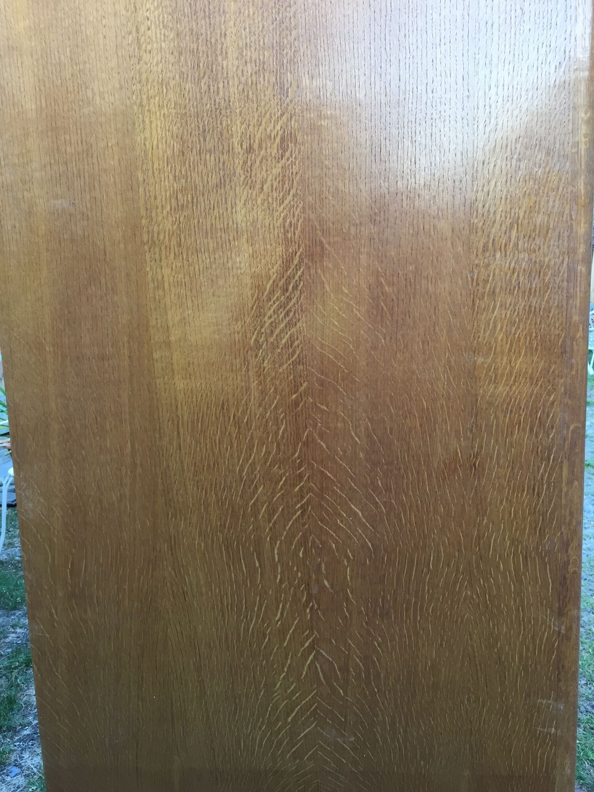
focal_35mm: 29
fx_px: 664
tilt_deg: -9.0
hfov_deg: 48.2
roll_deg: +2.2
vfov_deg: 61.7
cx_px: 297
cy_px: 396
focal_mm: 4.15
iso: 40
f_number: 2.2
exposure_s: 1/33
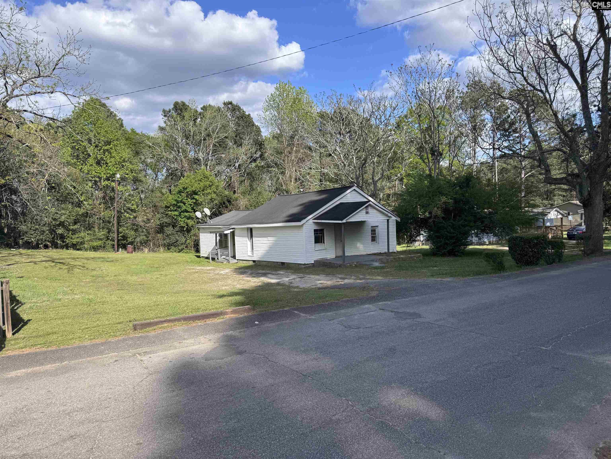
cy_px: 230
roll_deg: +1.9
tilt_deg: -3.1
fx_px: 424
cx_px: 306
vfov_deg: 56.8
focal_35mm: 24
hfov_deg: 71.6
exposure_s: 1/3096
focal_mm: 6.76
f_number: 1.78
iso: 80
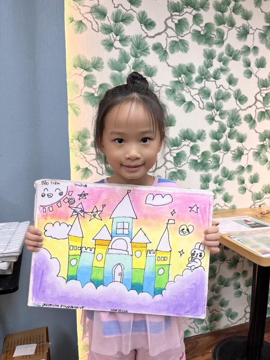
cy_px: 180
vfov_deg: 67.3
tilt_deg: -8.2
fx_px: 270
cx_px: 135
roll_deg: +0.1
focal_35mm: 26
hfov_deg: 53.1
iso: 32
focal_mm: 5.1
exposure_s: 1/100
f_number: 1.6
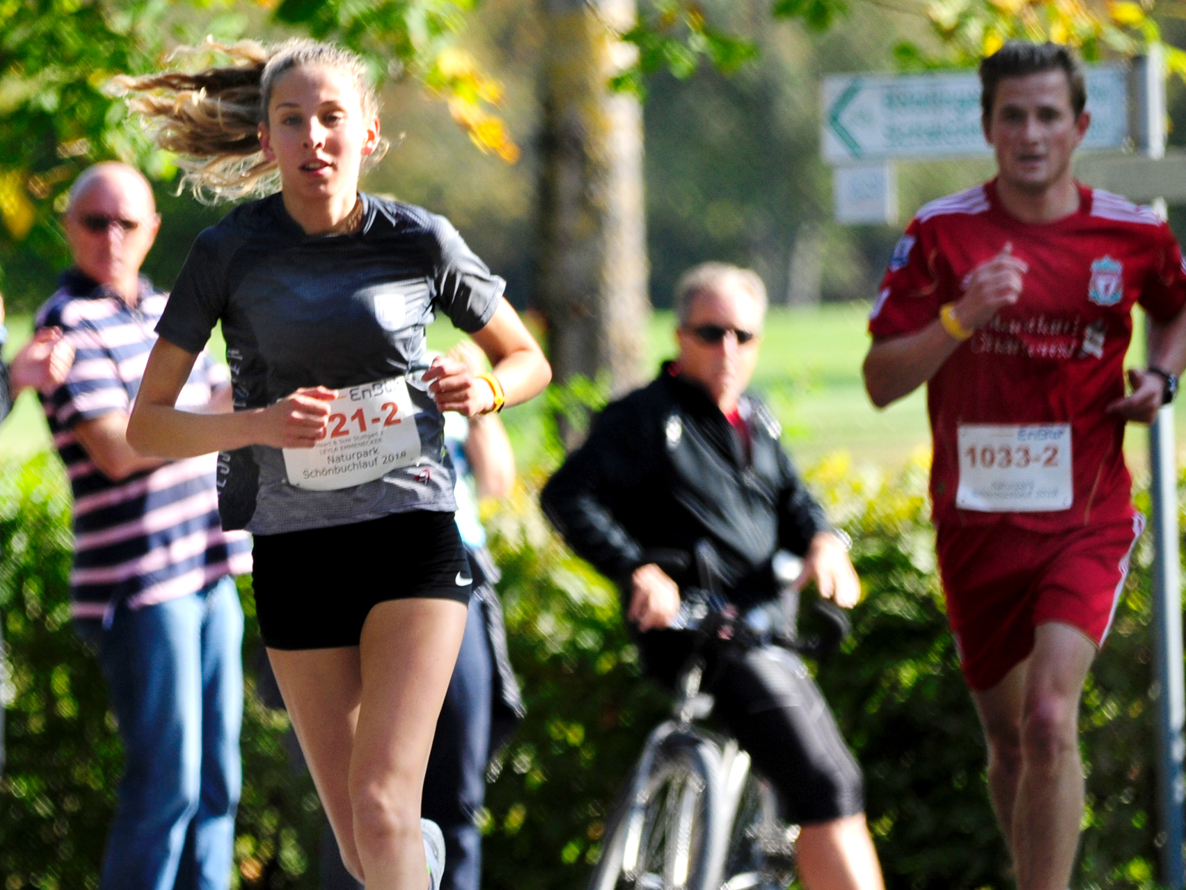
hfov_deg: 2.5
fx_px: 27065
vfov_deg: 1.9
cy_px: 679
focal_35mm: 790
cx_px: 376
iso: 800
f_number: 6.3
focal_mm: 400
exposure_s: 1/1000
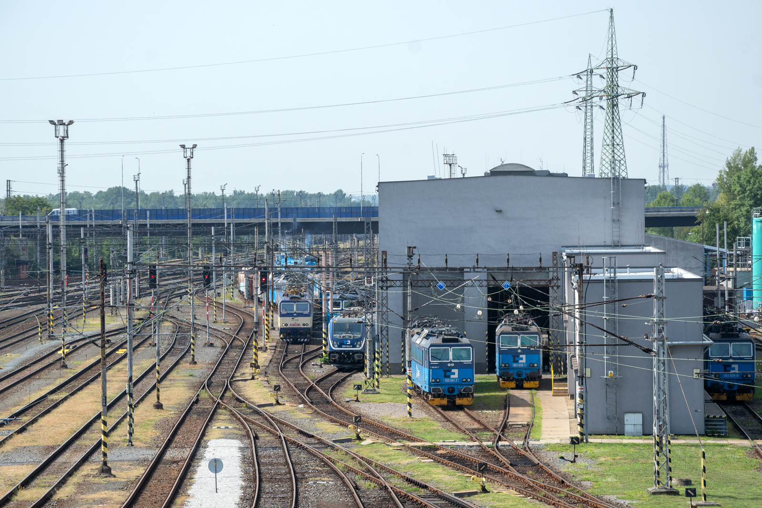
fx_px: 2921
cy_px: 254
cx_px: 381
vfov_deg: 9.9
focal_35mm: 138
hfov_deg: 14.9
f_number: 9
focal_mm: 92
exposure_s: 1/640
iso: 200
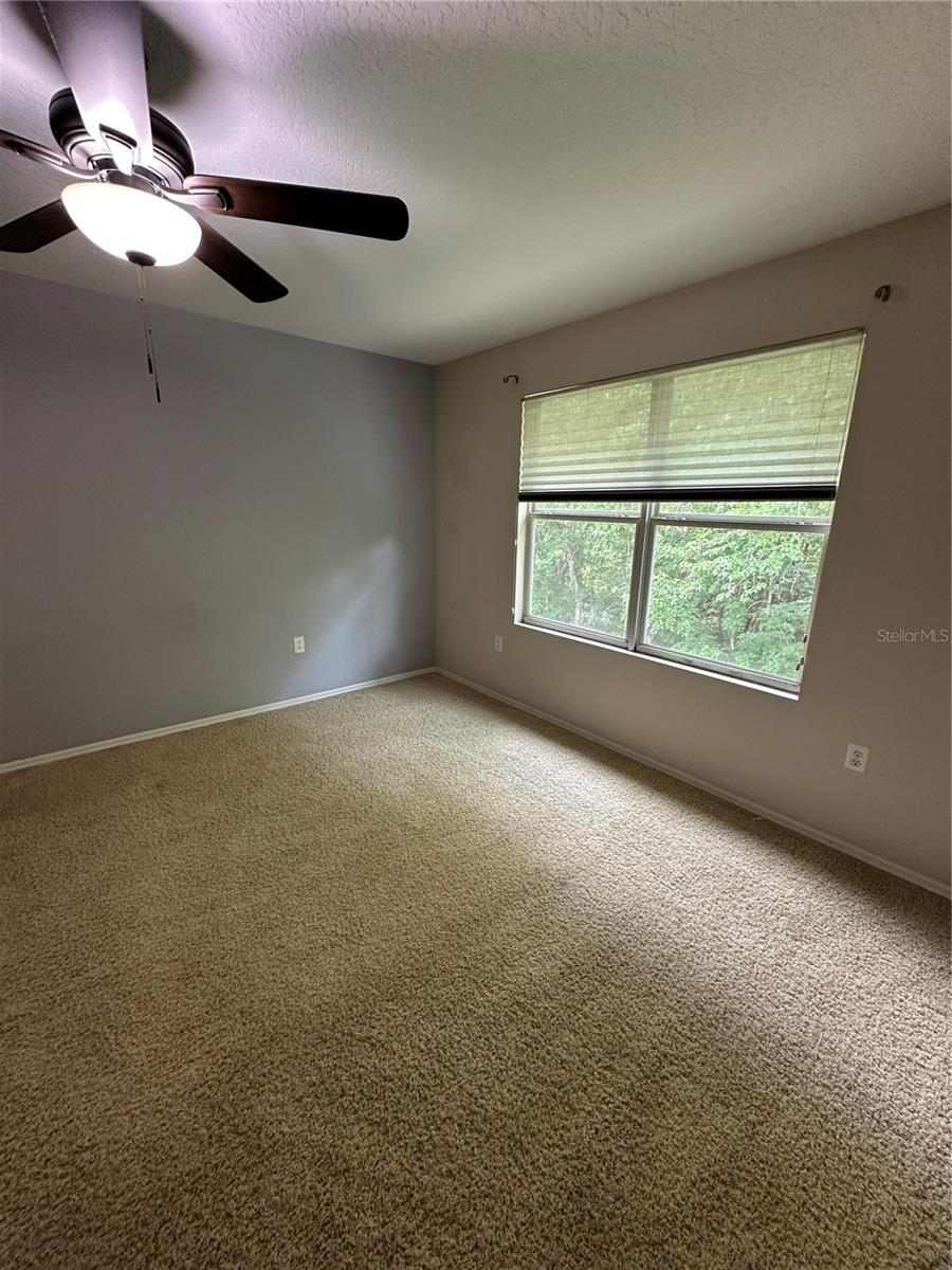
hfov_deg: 85.7
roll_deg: -3.6
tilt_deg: -13.0
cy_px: 635
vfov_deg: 102.1
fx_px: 513
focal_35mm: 14
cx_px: 476
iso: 200
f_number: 2.2
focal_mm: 2.22
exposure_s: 1/60
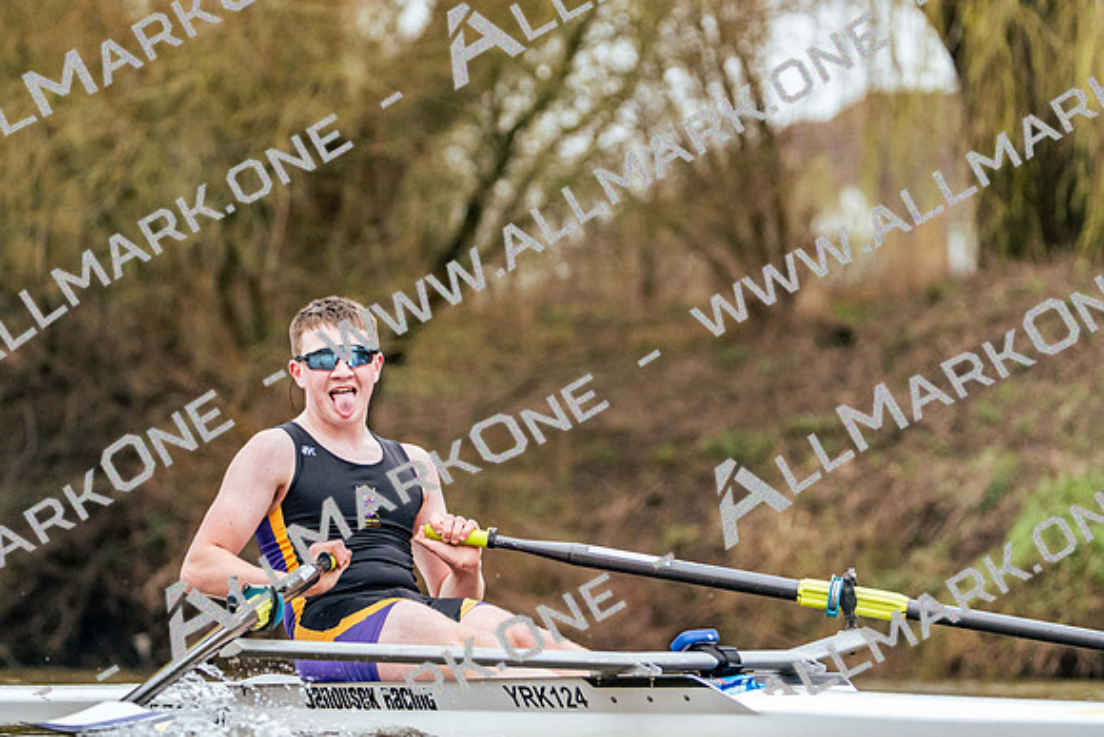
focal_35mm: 309
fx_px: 9478
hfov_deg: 6.7
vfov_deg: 4.5
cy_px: 368
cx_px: 552
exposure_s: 1/1600
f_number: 6.3
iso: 5000
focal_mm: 309
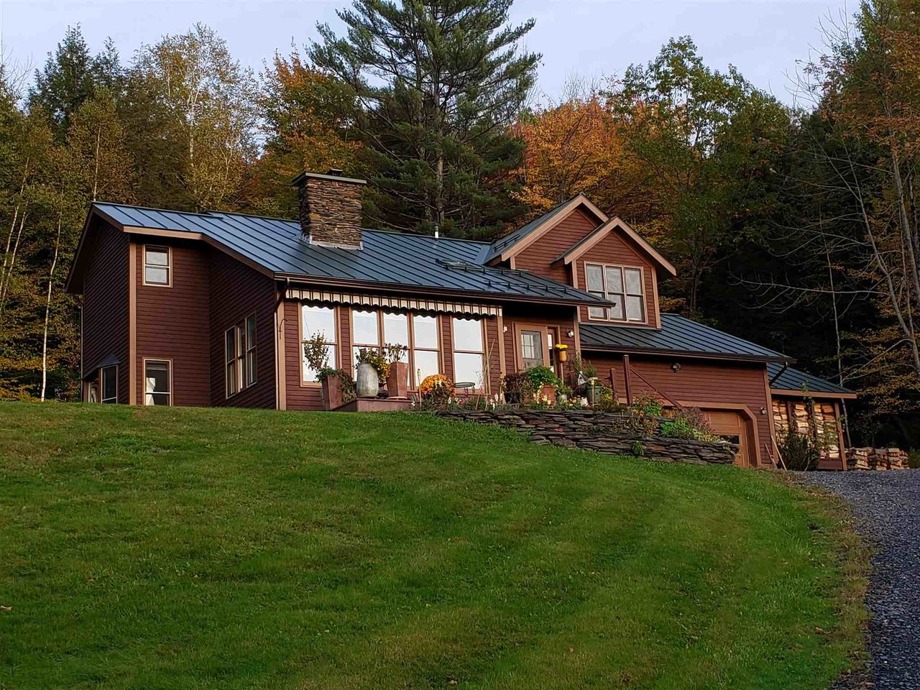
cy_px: 345
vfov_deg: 53.1
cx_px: 460
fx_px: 691
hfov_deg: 67.3
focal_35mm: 26
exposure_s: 1/69
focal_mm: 4.3
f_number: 2.4
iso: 50
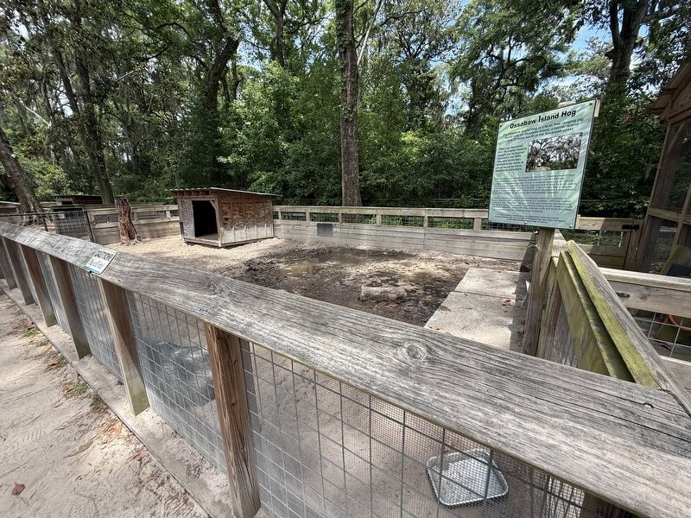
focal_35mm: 14
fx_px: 279
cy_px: 259
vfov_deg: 85.7
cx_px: 346
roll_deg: +0.4
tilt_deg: -14.5
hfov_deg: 102.1
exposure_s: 1/427
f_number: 2.2
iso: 50
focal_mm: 2.22
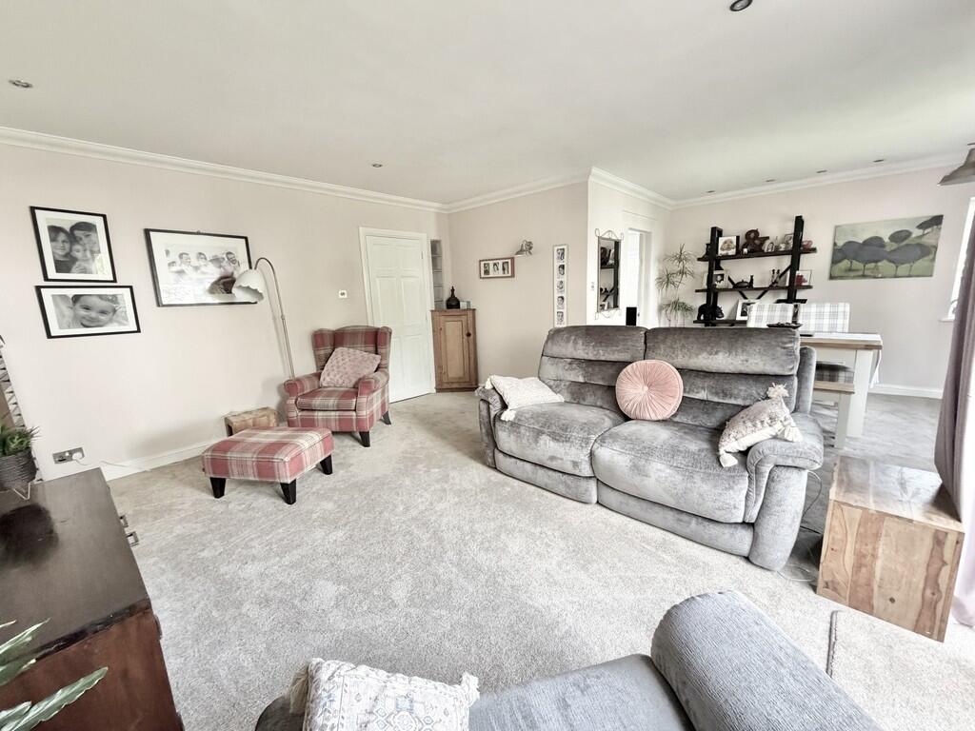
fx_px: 394
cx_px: 488
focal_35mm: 14
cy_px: 366
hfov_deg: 102.1
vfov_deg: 85.7
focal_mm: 2.22
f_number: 2.2
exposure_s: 1/94
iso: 320
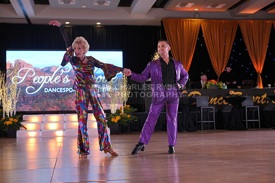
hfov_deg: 39.6
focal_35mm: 50
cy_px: 92
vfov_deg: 27.0
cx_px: 138
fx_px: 382
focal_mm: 50
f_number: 4
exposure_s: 1/400
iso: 1250
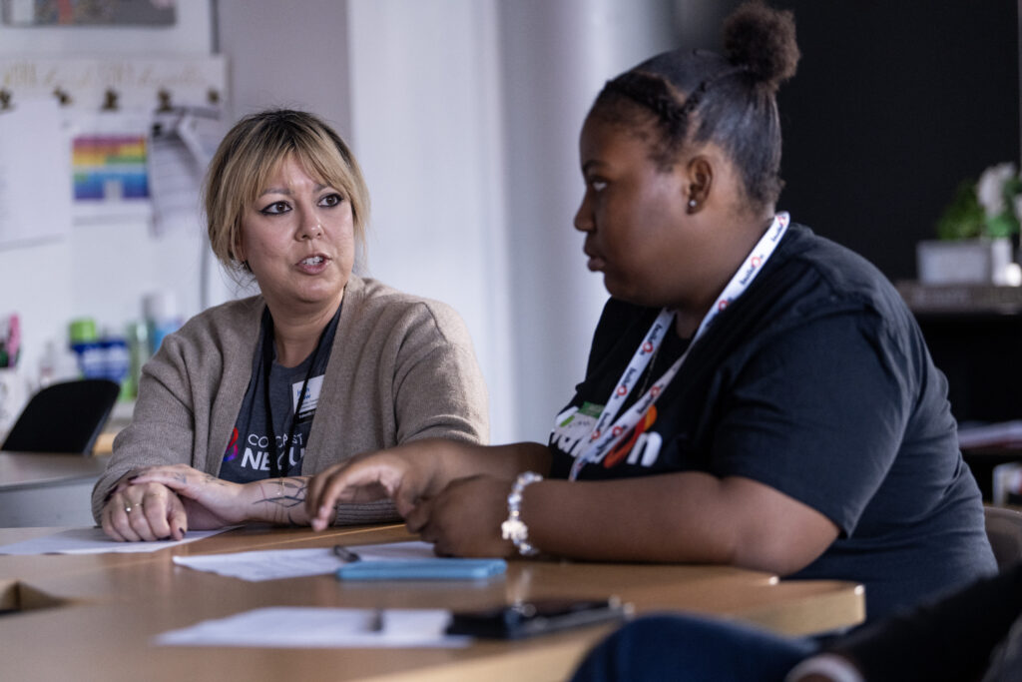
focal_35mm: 112
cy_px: 341
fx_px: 3180
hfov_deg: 18.3
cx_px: 511
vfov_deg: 12.2
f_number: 2.8
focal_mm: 112
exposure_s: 1/320
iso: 2500
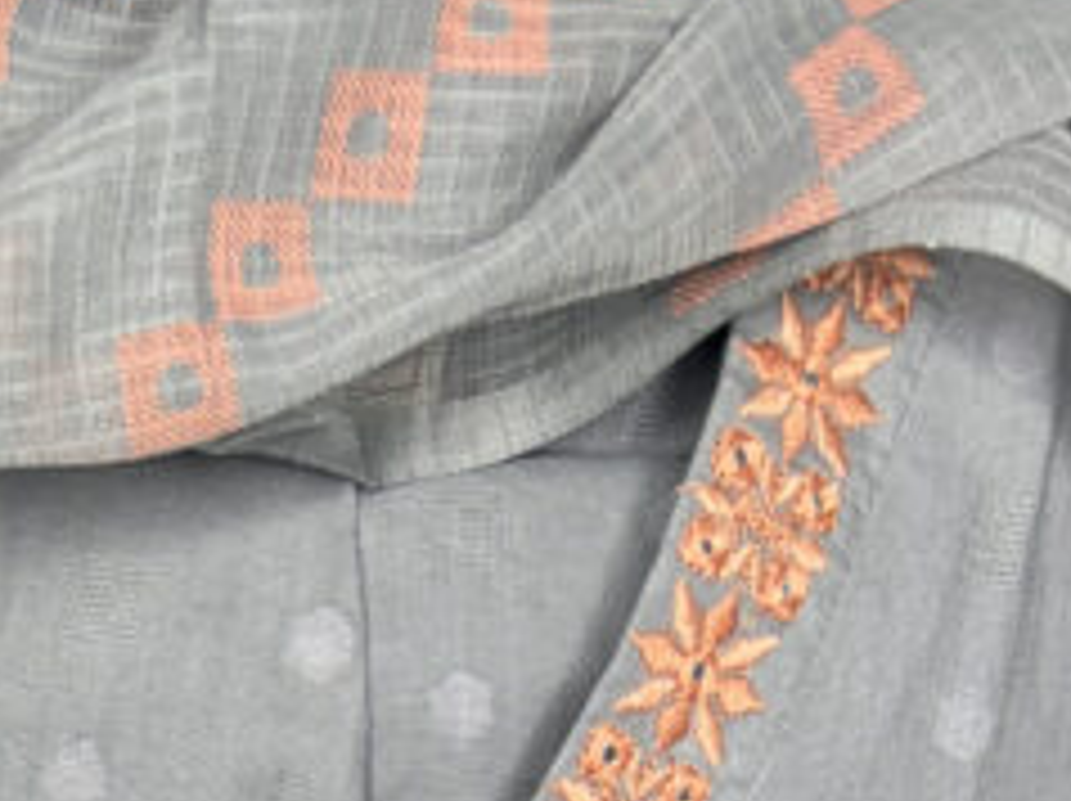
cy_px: 1928
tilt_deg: -26.2
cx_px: 54
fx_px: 3153
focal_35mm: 102
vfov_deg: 11.8
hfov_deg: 18.9
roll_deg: +0.1
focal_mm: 5.96
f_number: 1.6
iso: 80
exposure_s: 1/50
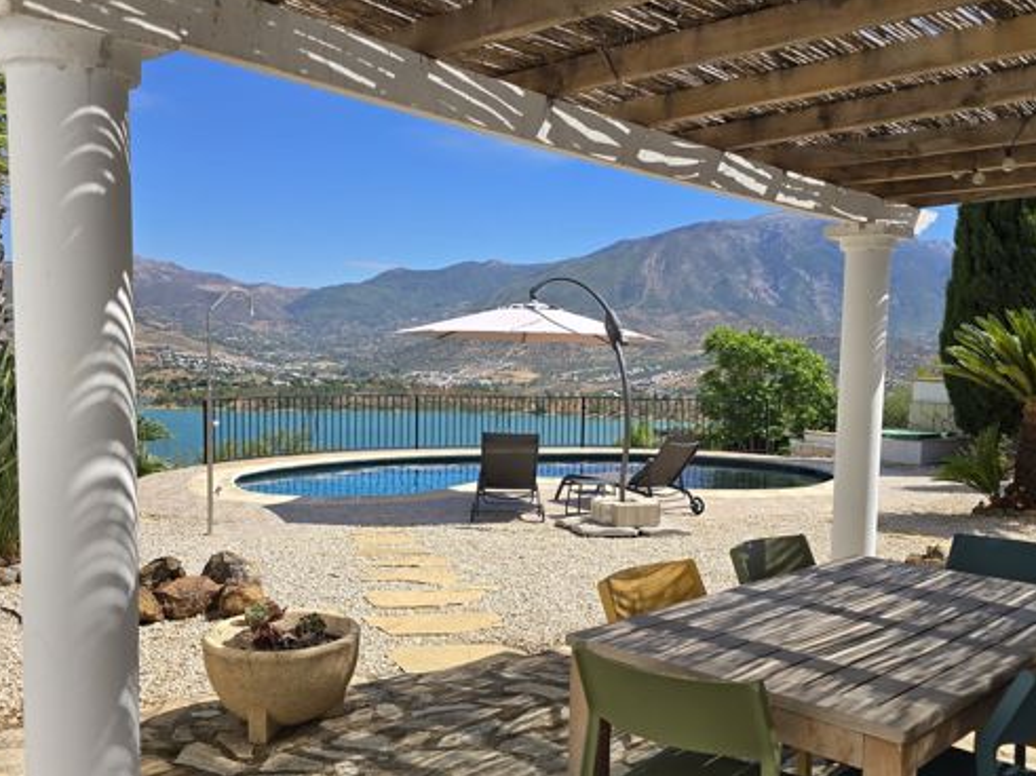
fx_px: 987
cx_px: 581
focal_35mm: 33
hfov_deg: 55.2
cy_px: 439
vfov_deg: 42.8
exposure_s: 1/838
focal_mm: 6.3
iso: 12
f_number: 1.7
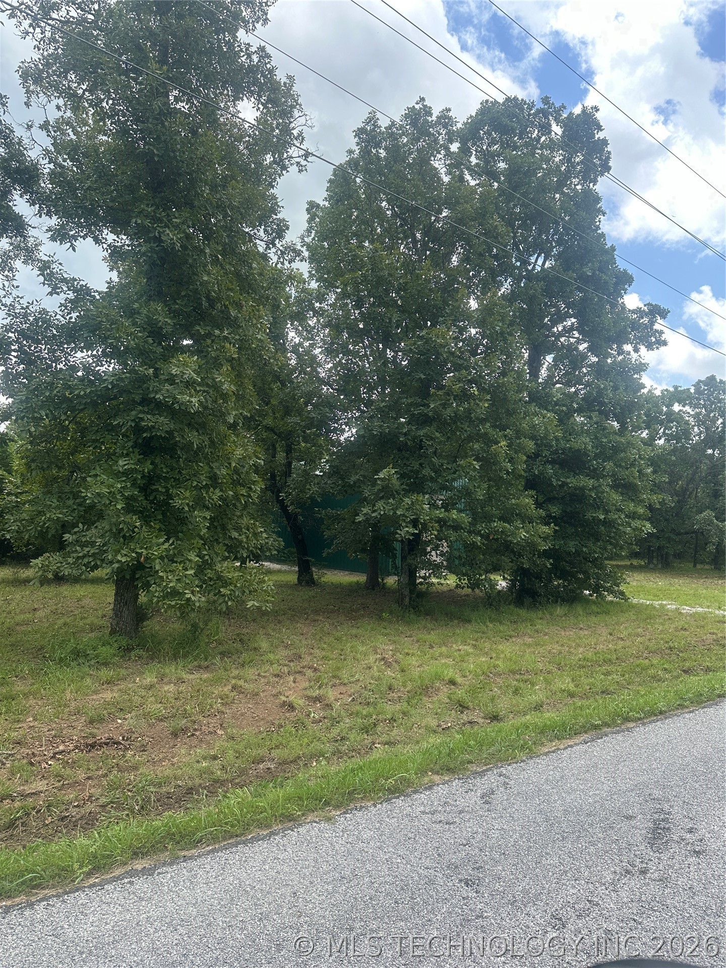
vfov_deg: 71.6
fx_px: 671
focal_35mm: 24
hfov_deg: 56.8
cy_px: 484
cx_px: 363
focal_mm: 6.86
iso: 80
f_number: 1.78
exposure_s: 1/1029
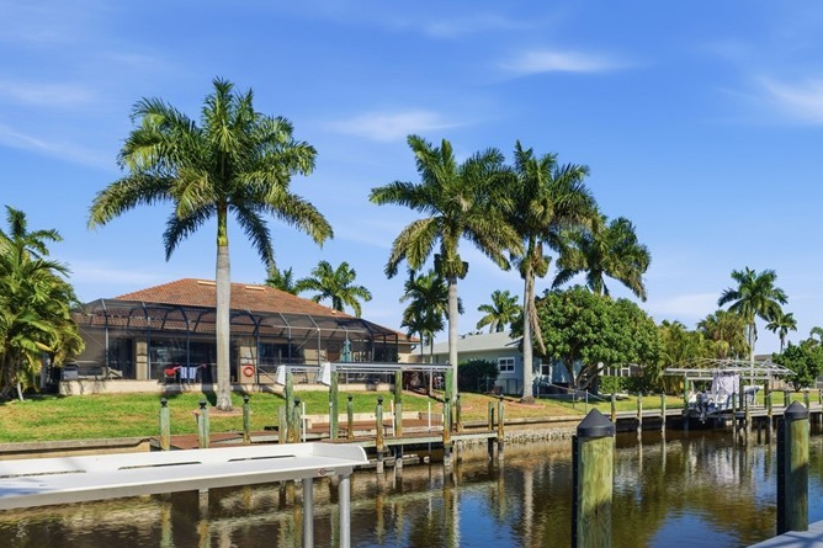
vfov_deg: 48.0
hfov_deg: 66.7
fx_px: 594
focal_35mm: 26
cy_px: 400
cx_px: 577
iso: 400
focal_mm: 16
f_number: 9
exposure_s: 1/4000
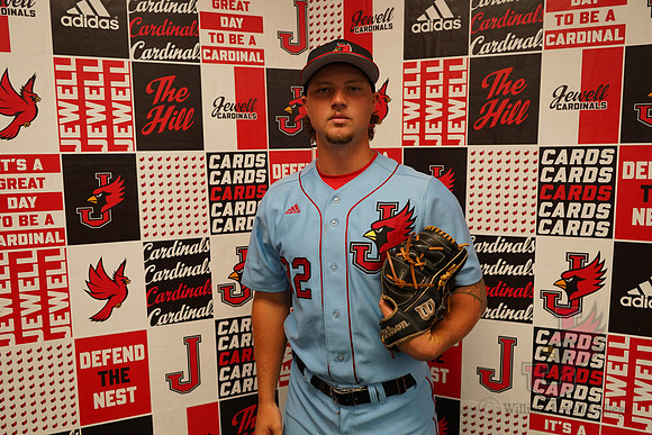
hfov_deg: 65.5
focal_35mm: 28
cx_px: 326
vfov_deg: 46.4
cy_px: 218
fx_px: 507
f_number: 4
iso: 800
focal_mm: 28
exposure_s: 1/160
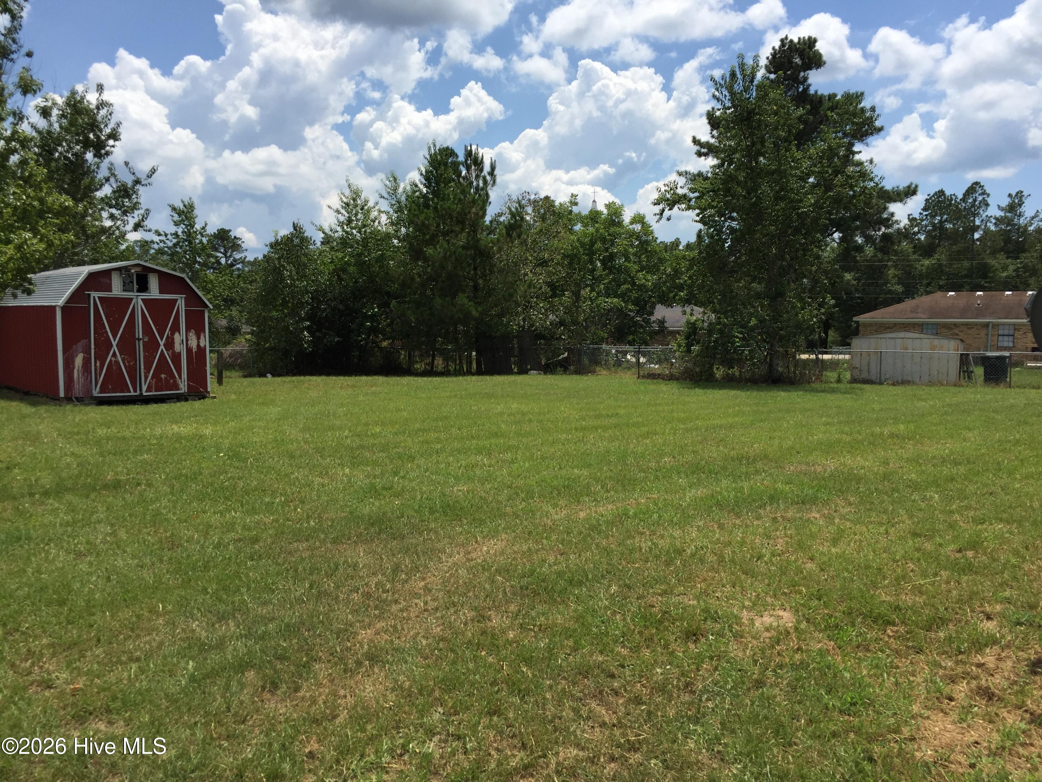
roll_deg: -2.0
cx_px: 521
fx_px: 873
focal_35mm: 29
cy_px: 391
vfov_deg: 48.2
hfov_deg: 61.7
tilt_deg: -4.0
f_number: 2.2
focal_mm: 4.15
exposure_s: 1/2825
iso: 32
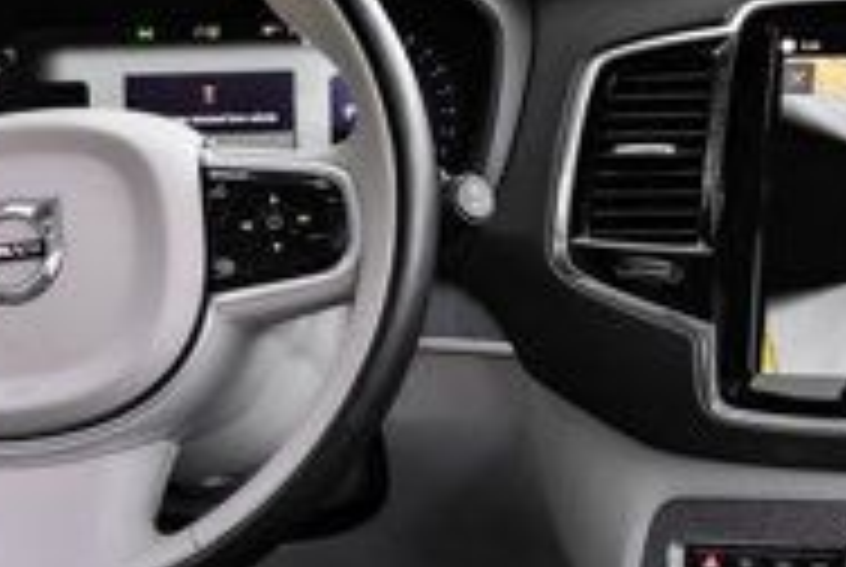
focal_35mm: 101
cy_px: 178
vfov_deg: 13.6
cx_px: 796
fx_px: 2377
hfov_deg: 19.7
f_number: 4.5
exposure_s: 1/250
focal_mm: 24
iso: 640
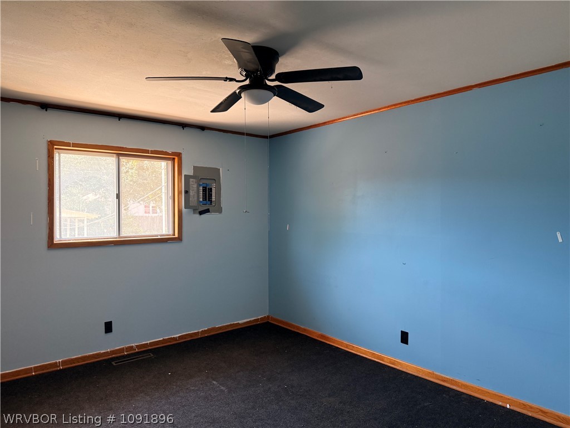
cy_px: 214
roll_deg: +0.2
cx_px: 285
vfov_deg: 56.8
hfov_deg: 71.6
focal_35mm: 24
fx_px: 395
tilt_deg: +1.2
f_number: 1.78
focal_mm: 6.76
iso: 200
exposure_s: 1/148
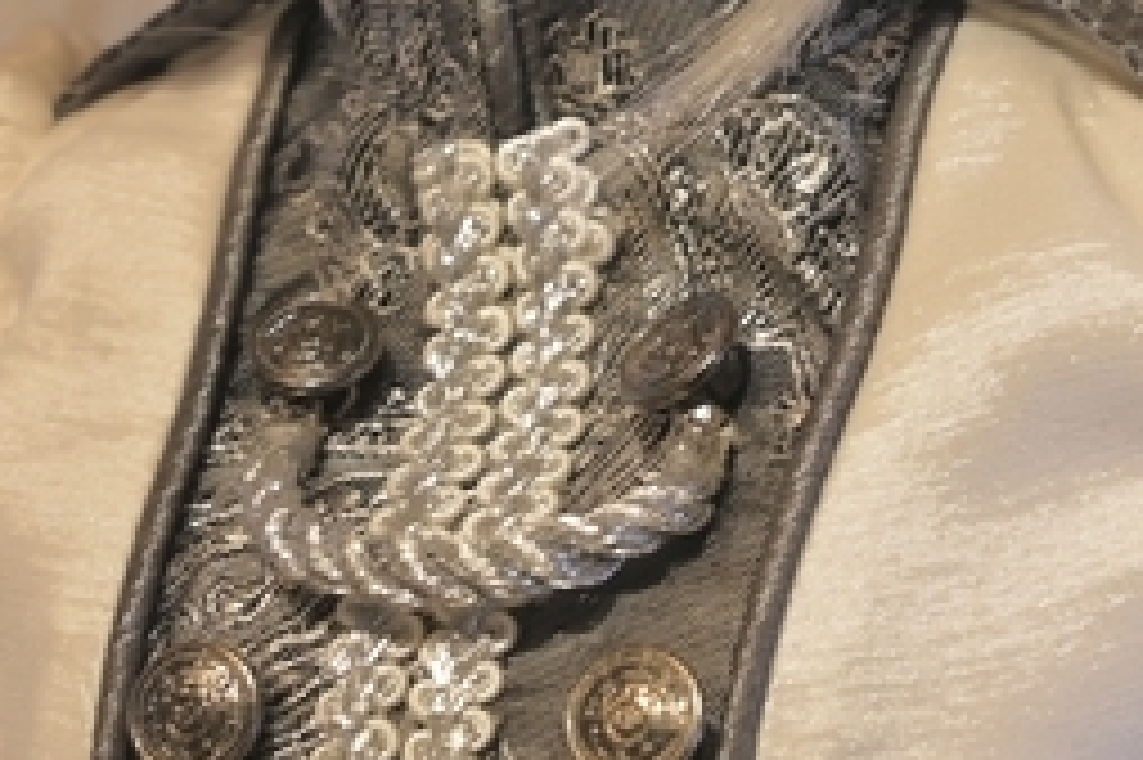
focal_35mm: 236
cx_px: 567
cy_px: -135
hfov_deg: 8.7
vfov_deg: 5.8
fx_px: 7488
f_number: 6.3
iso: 100
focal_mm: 50
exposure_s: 1/20
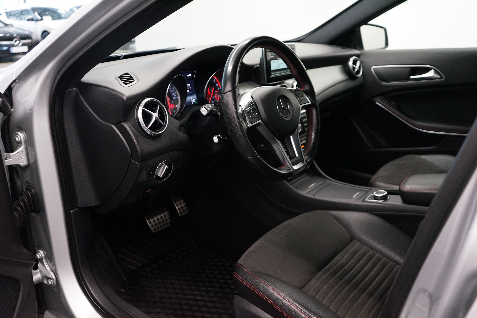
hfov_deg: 61.9
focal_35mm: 30
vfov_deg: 43.6
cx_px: 238
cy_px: 159
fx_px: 397
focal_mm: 30
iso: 4000
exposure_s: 1/160
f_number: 3.5
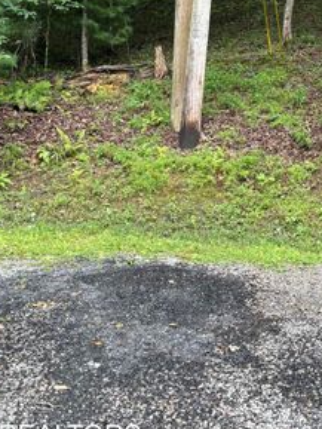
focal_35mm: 60
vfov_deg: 29.7
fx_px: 744
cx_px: 303
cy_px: -14
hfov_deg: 23.6
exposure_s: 1/128
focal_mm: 5.96
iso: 40
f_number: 1.6
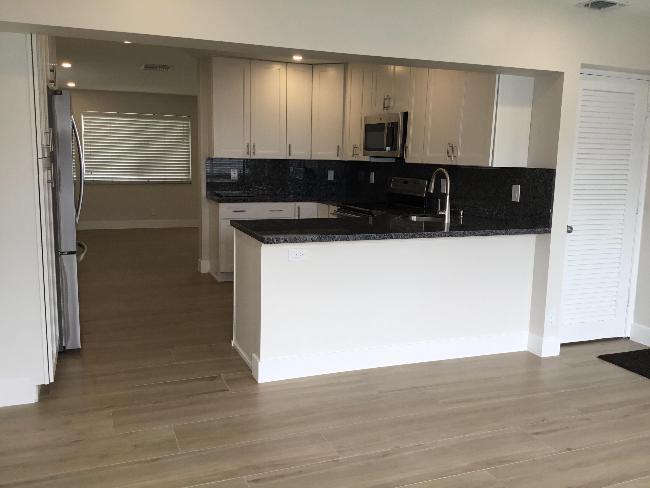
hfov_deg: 58.4
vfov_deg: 45.4
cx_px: 325
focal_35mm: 31
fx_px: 582
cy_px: 244
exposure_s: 1/60
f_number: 2.4
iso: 32
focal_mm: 3.3
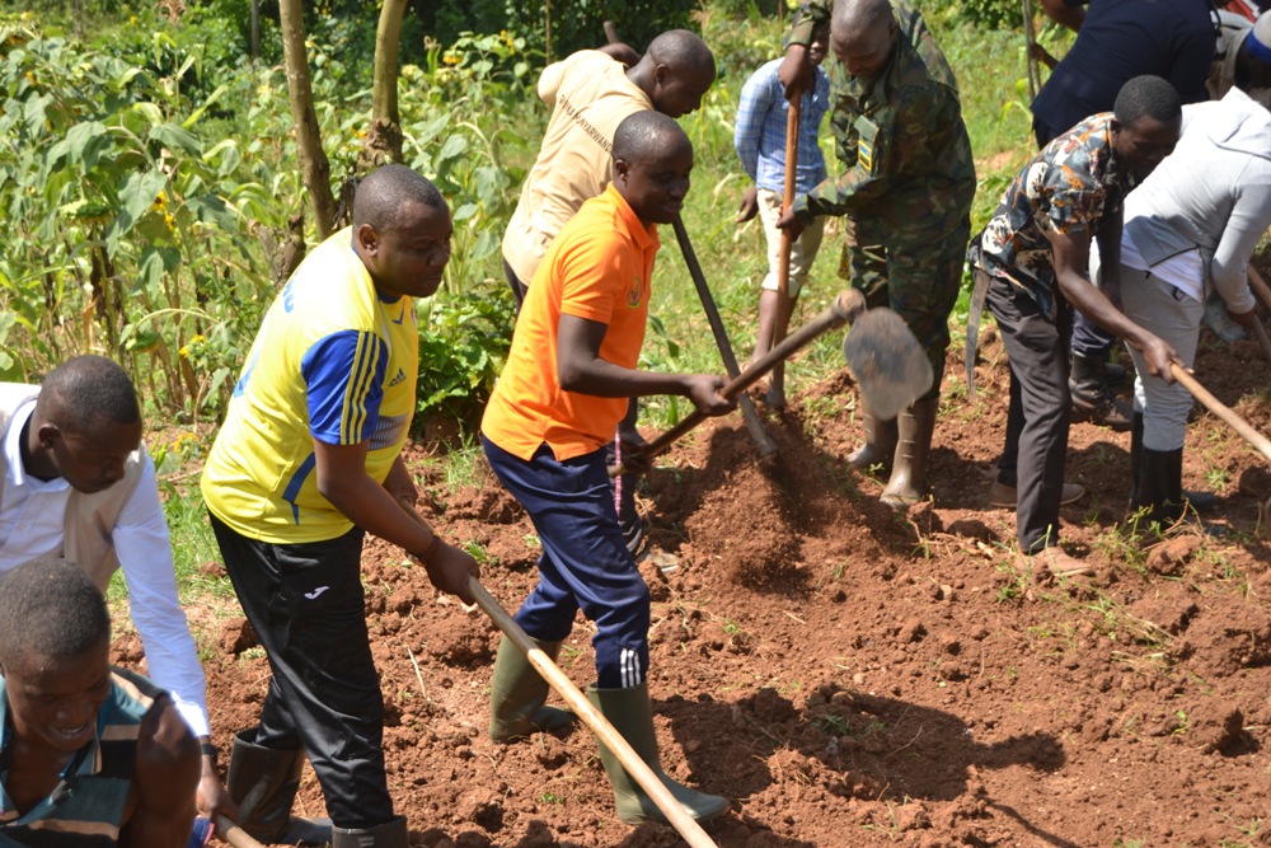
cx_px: 636
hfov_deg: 29.9
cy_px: 424
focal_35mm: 68
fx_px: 2383
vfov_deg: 20.2
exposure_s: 1/200
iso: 100
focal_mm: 45
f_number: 5.6
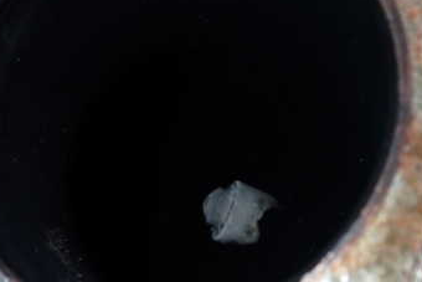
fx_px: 645
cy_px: 234
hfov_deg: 36.2
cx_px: 213
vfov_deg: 24.2
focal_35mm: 55
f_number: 6.3
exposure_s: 1/30
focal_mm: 5.4
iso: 200
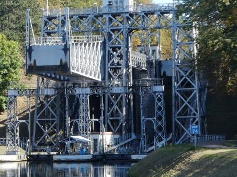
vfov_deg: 10.7
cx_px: 61
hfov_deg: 14.3
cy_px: 127
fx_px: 944
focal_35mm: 138
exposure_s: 1/200
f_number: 4.3
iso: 80
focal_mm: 10.9
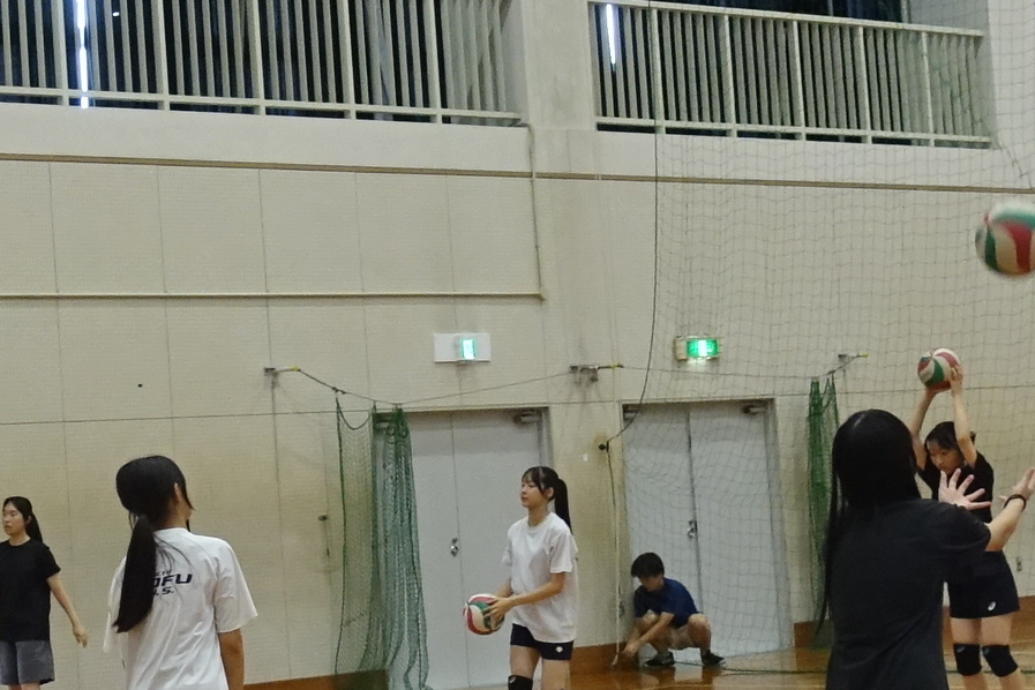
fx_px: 2990
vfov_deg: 13.2
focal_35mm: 104
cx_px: 200
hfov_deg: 19.4
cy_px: 276
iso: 1000
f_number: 2.2
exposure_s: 1/250
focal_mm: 8.8
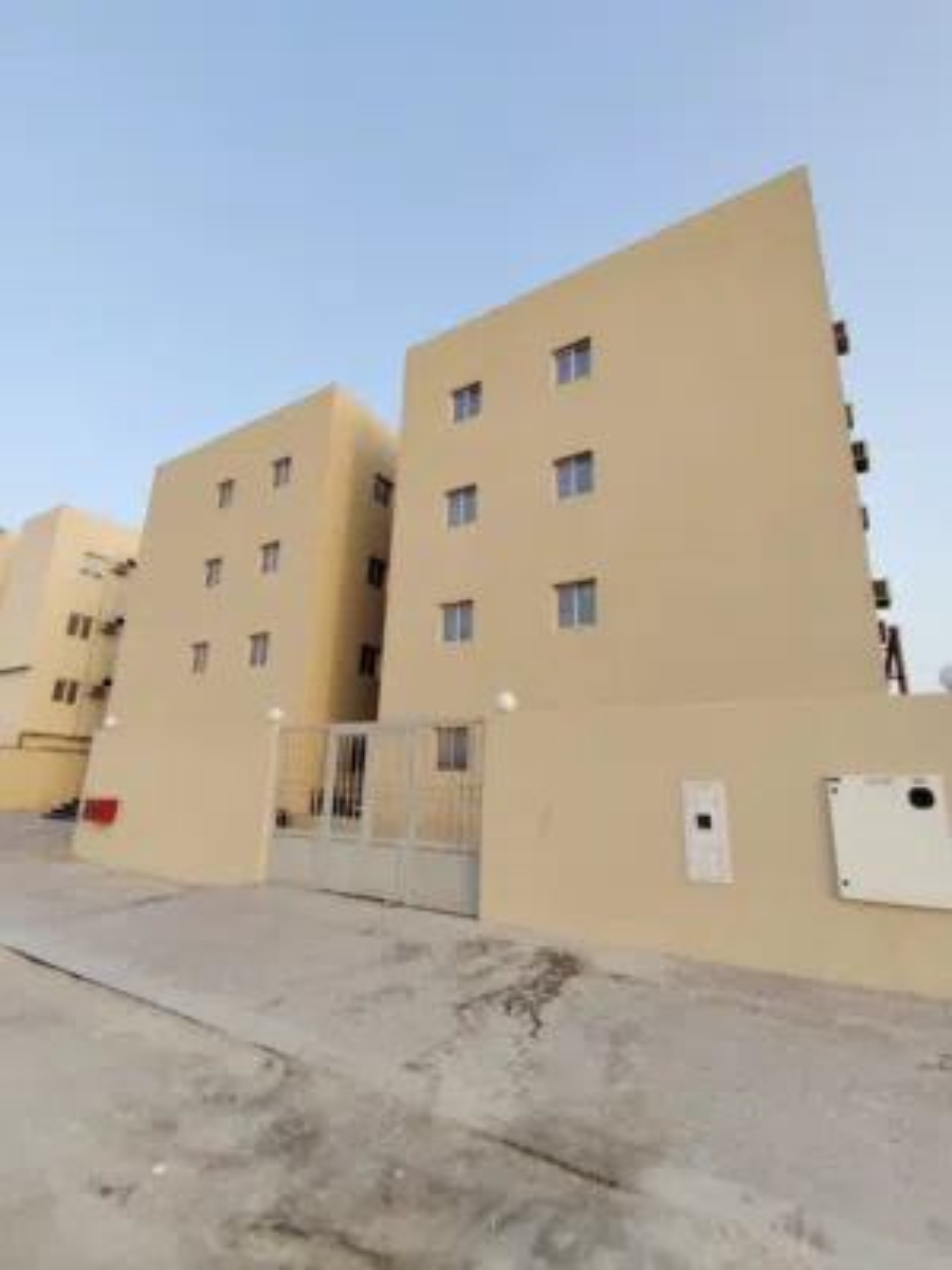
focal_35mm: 16
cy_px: 635
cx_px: 476
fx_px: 587
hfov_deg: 78.1
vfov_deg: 94.5
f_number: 2.2
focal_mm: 1.42
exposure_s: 1/238
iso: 100
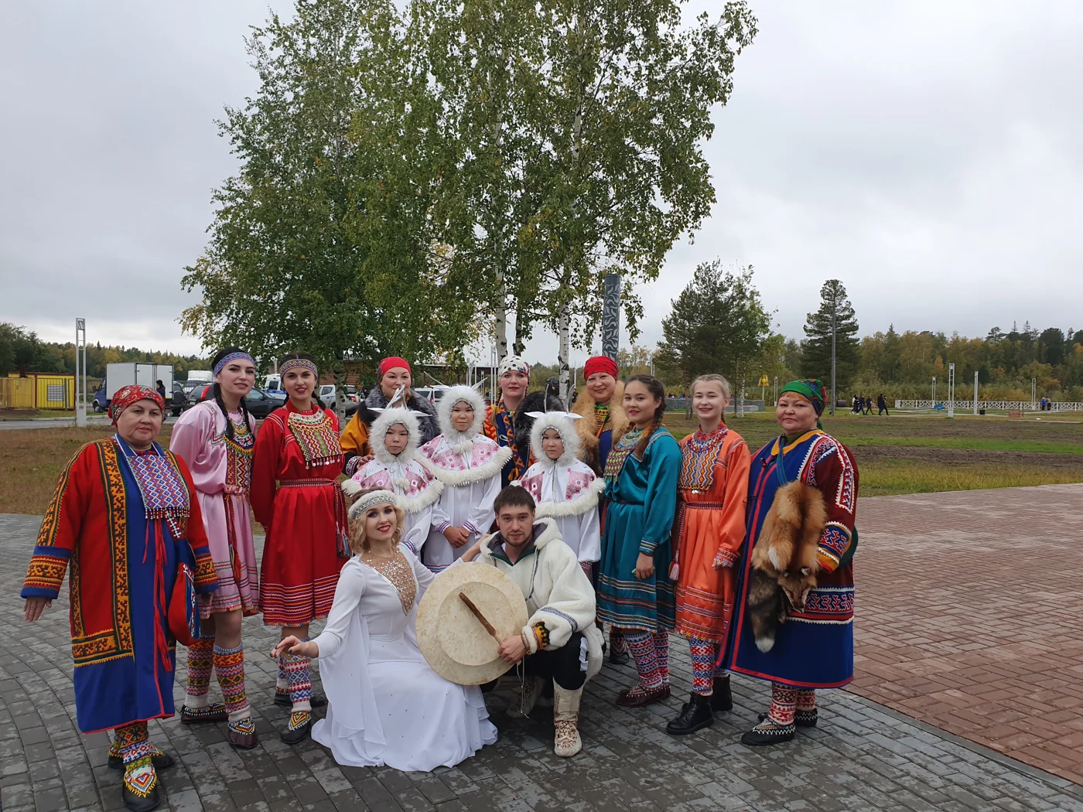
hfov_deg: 67.3
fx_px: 813
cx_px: 542
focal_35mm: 26
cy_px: 406
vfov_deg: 53.1
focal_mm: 4.32
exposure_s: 1/120
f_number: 2.4
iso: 50
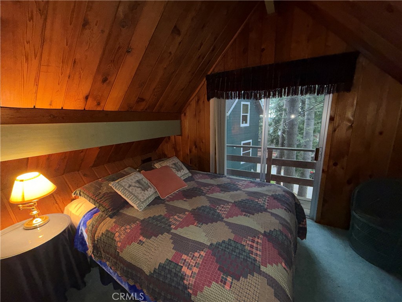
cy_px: 151
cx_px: 201
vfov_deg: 85.7
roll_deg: +0.9
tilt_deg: -13.2
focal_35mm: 14
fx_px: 163
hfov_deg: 102.1
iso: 160
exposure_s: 1/40
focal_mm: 2.22
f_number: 2.2
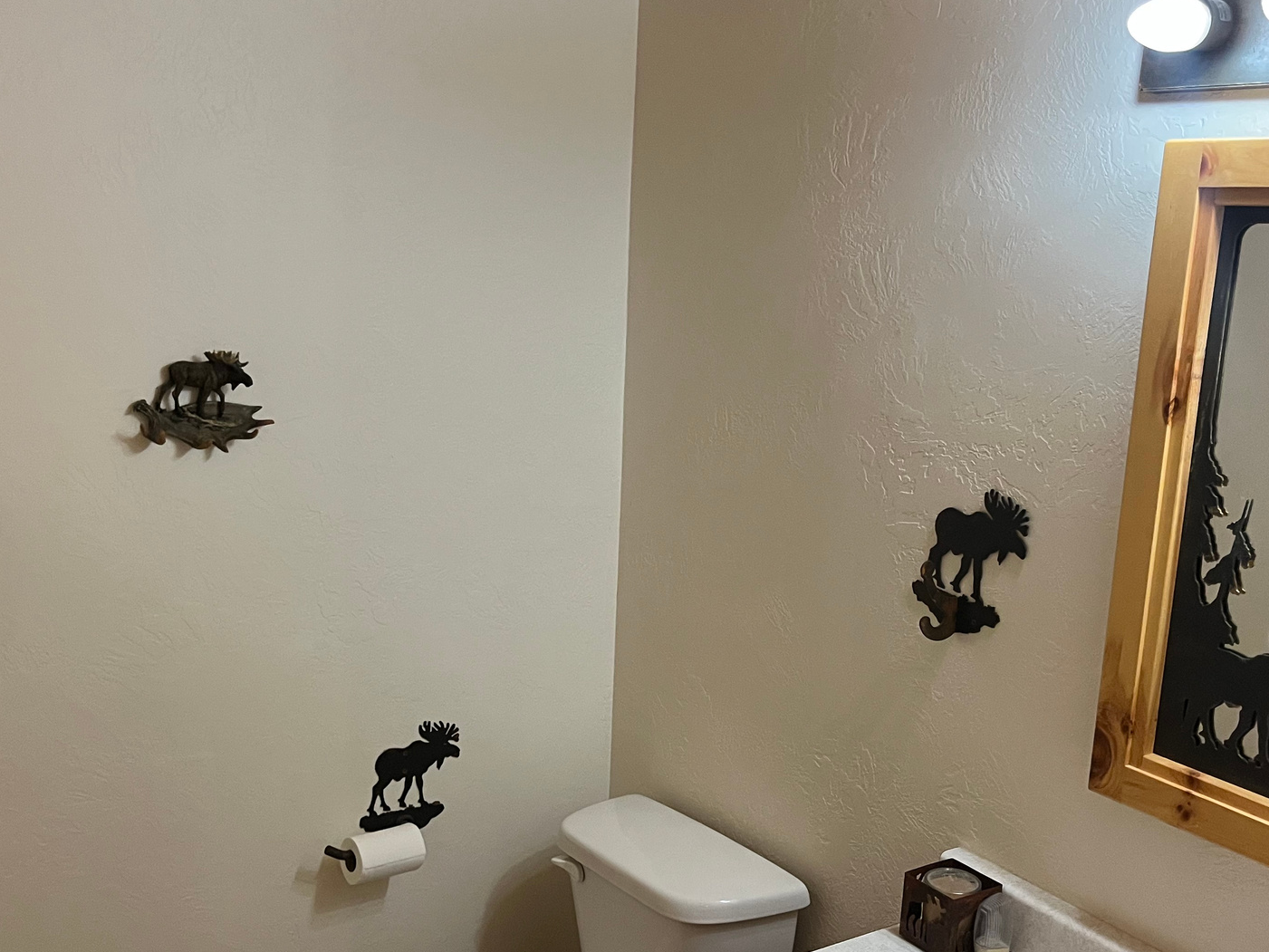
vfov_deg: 37.5
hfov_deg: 48.9
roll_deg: -2.2
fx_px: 1393
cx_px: 673
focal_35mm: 38
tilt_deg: -15.0
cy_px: 596
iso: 400
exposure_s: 1/40
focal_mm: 5.1
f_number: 1.6
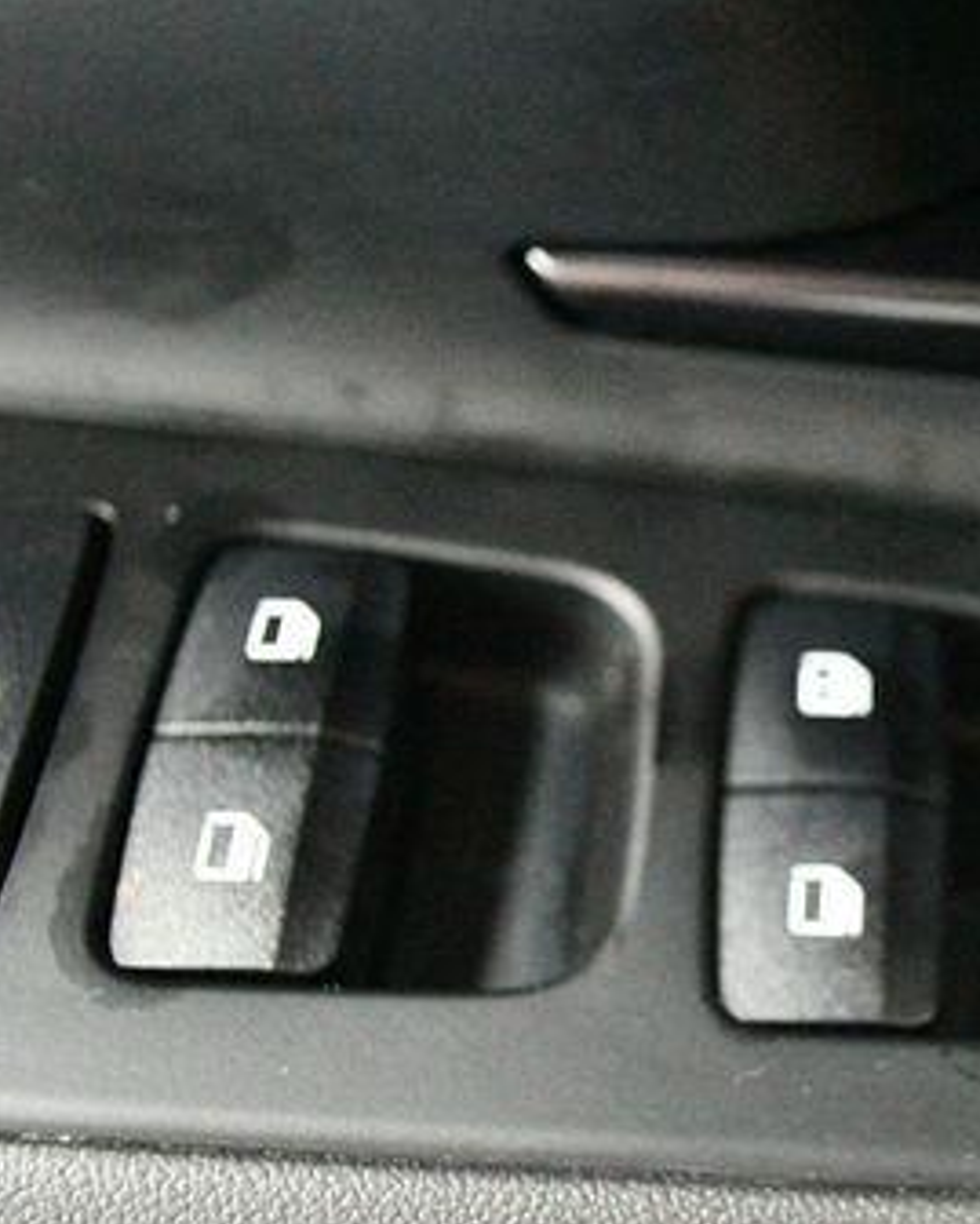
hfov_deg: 25.0
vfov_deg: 31.9
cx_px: 900
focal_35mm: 59
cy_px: 710
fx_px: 2138
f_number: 4
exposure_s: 1/40
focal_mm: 22
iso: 12800
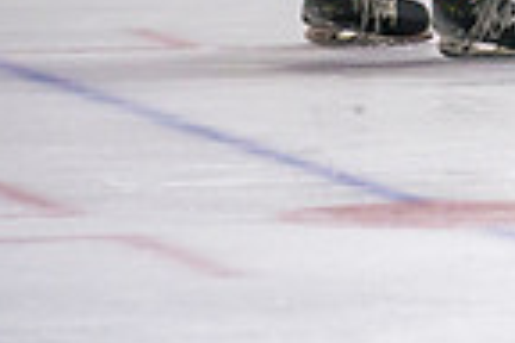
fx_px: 12874
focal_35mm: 900
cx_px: 1215
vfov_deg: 1.5
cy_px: -92
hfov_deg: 2.3
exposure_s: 1/640
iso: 640
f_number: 2.8
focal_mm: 160
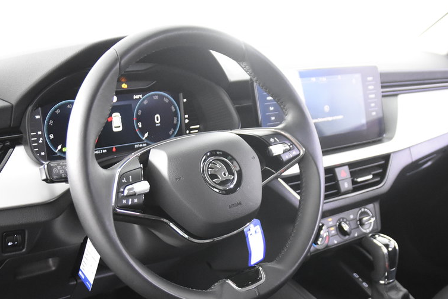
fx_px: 635
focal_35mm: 51
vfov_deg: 26.1
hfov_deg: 38.8
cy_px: 229
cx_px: 246
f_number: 2.8
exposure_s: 1/30
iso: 4000
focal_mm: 20
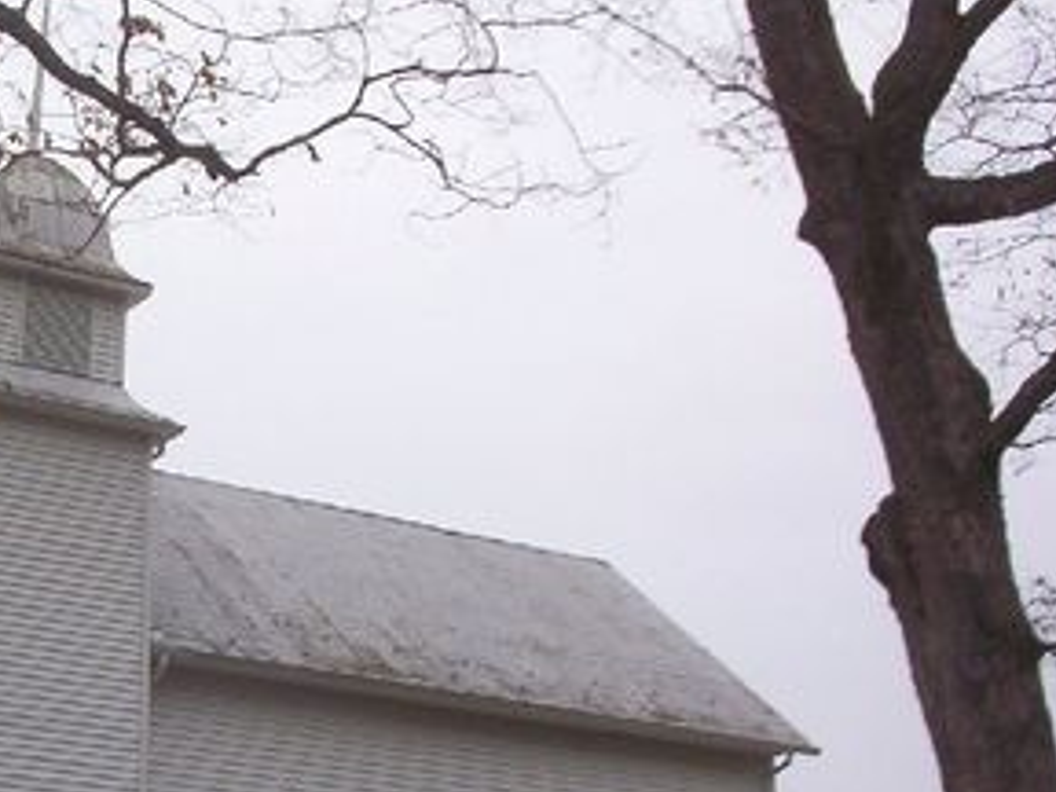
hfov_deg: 26.5
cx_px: 194
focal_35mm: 72
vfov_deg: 20.3
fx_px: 2196
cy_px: 566
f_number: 4.5
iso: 100
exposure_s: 1/484
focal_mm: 6
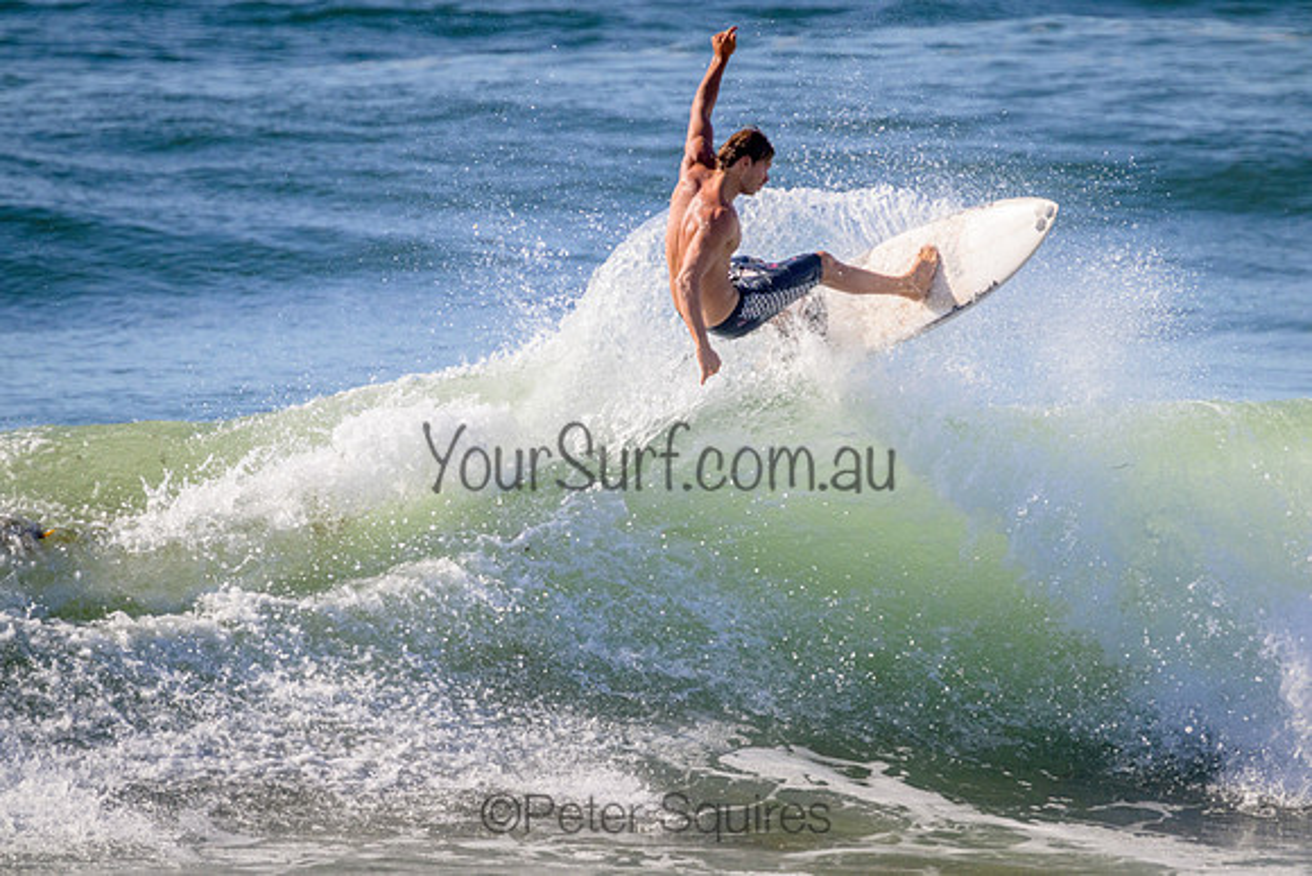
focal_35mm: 800
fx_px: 29161
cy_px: 438
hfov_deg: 2.6
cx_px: 656
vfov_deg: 1.7
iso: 1000
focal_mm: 800
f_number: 11
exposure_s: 1/2000
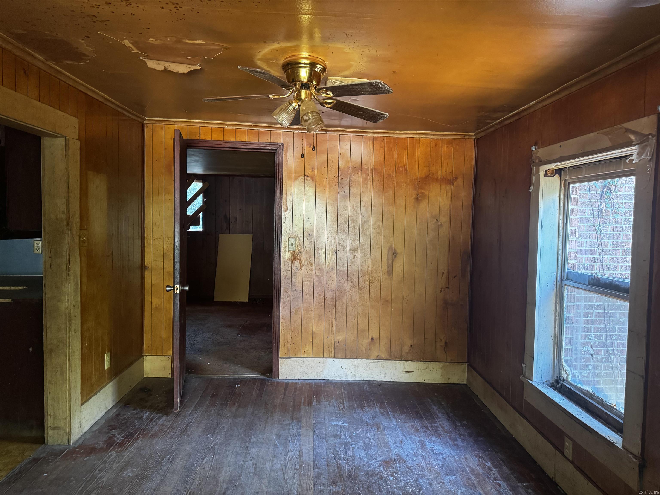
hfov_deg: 71.6
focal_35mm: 24
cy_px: 248
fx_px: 458
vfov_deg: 56.8
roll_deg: -1.3
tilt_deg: -3.6
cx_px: 330
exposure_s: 1/60
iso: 640
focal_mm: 6.76
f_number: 1.78
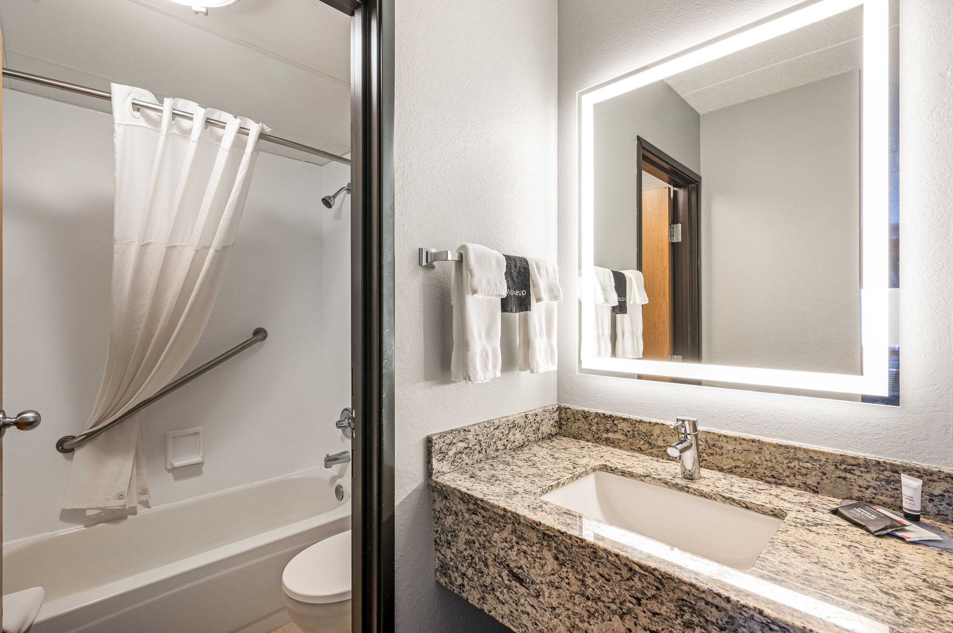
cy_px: 316
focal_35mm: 16
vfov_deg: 72.0
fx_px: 436
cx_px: 476
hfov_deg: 95.0
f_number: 8
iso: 800
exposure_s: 1/6
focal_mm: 16.5
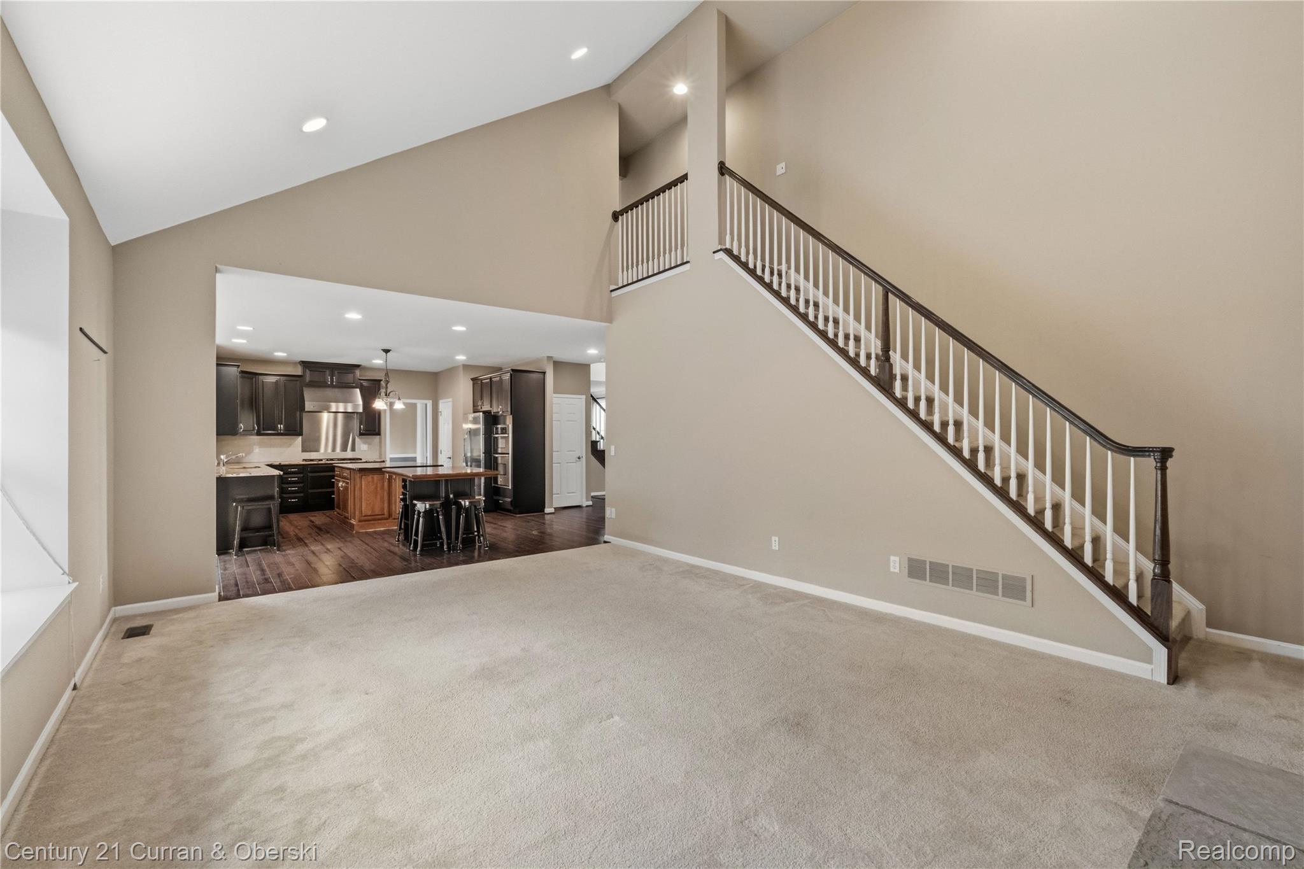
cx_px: 652
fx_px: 543
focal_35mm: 15
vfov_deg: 77.3
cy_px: 434
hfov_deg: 100.4
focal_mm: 10
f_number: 8
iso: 1250
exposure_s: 1/2
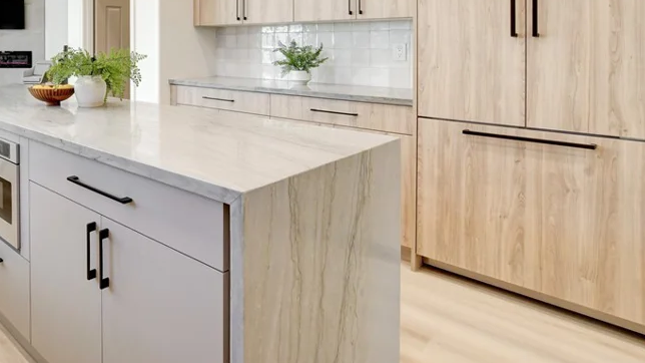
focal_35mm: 25
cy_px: 40
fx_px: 427
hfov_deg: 67.8
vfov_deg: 42.4
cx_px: 138
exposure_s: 1/50
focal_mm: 10
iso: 400
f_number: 9
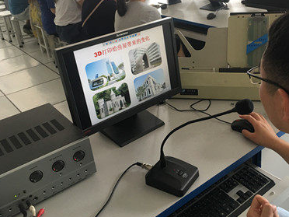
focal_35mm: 39
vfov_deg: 36.7
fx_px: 326
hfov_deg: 47.2
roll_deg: +4.4
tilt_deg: -24.8
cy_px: 85
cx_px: 189
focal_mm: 4.15
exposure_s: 1/17
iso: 50
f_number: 2.2
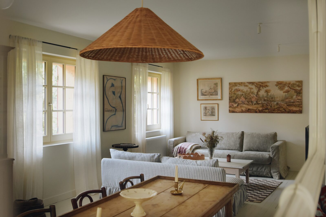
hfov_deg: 53.1
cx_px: 163
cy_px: 108
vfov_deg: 36.9
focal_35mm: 36
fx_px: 326
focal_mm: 24
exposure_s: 1/45
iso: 800
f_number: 3.3
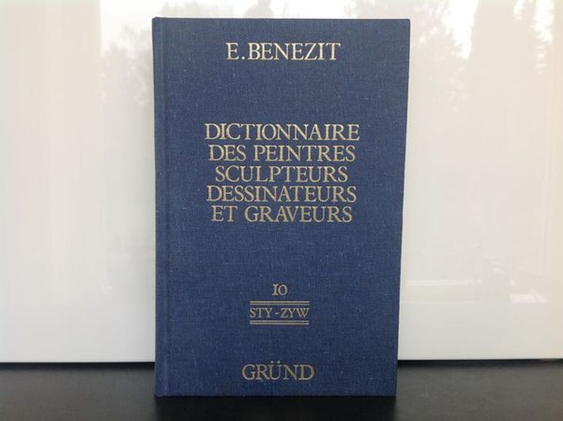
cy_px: 210
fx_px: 568
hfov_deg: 52.7
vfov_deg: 40.6
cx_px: 282
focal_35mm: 35
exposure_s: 1/246
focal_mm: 4.28
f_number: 2.4
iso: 50
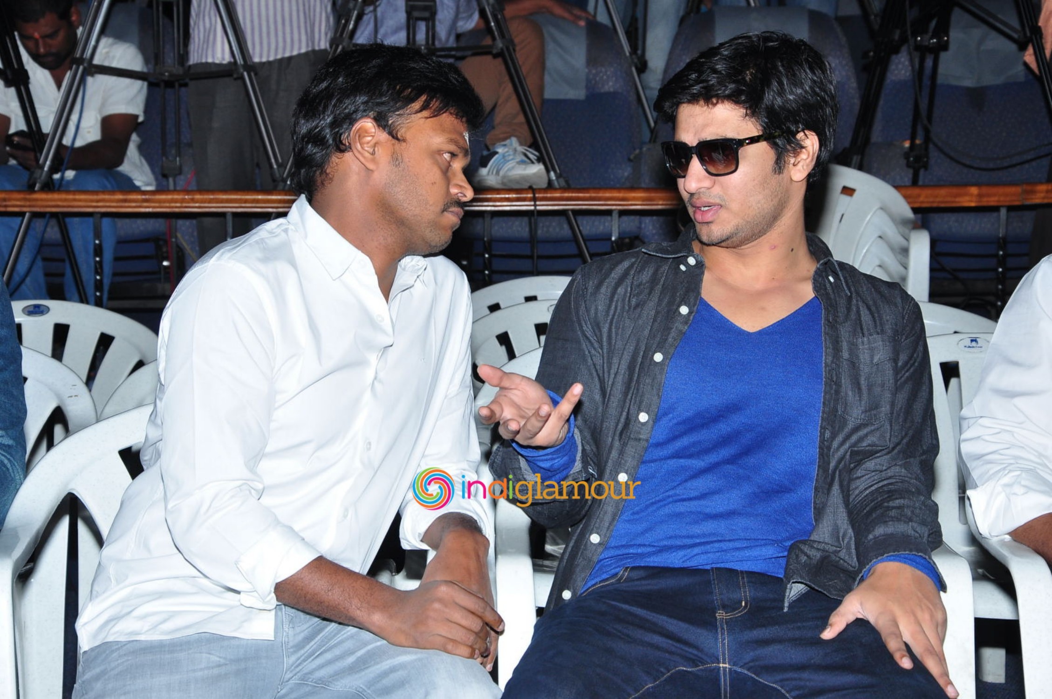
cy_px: 350
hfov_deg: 21.9
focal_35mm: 93
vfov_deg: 14.7
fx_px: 2714
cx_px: 526
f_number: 8
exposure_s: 1/125
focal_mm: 62
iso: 400
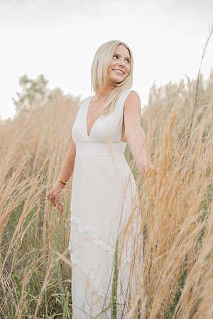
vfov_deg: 26.3
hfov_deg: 17.7
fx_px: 683
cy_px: 160
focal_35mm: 77
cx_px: 106
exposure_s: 1/320
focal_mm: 77
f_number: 2.8
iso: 320
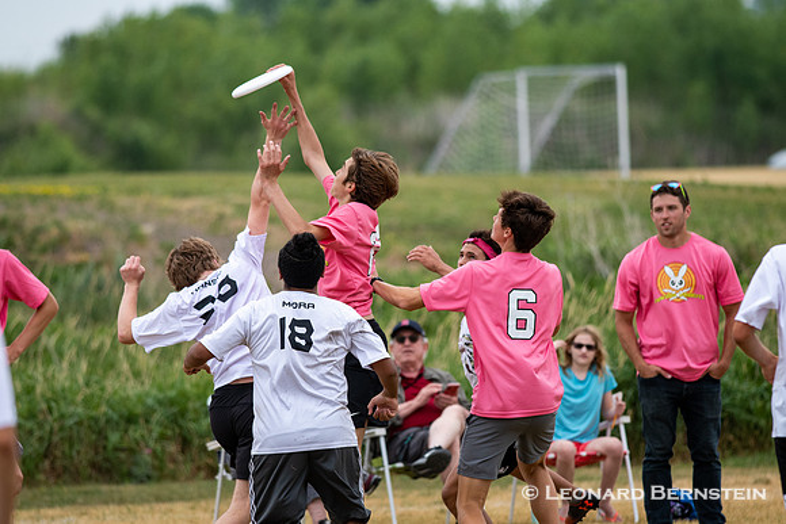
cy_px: 262
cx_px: 393
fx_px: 9827
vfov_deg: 3.1
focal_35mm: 450
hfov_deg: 4.6
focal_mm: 300
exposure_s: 1/3200
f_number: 4.5
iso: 800
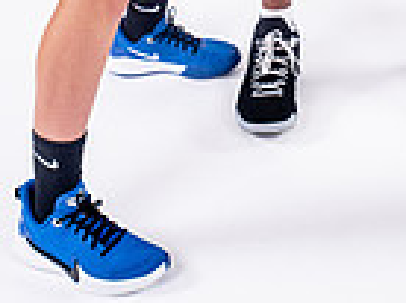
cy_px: -315
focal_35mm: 113
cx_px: 394
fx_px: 1323
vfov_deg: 11.6
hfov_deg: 17.1
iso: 100
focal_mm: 36
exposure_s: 1/200
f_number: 5
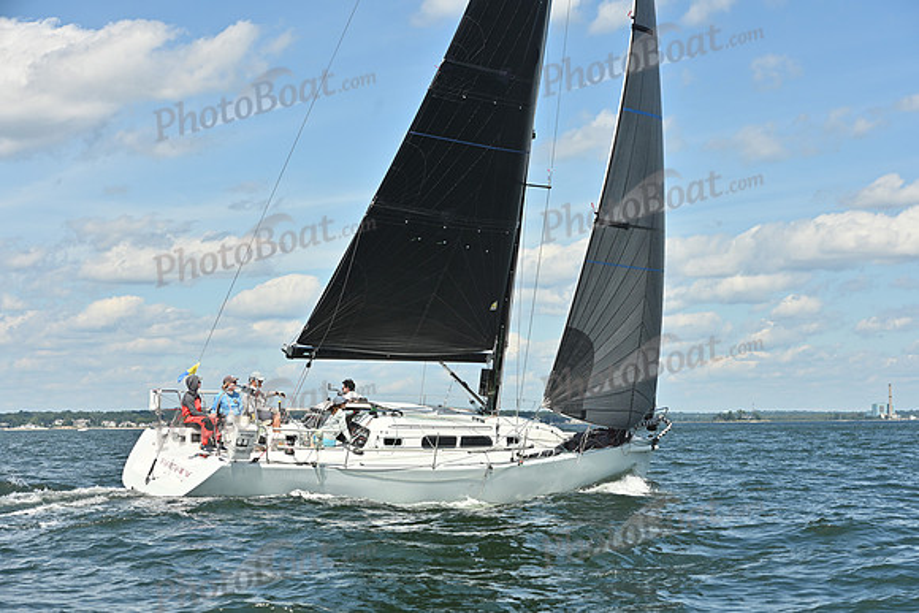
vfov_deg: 19.5
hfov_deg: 28.8
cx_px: 460
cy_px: 306
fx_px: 1787
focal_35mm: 70
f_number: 7.1
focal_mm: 70
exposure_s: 1/1250
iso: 250
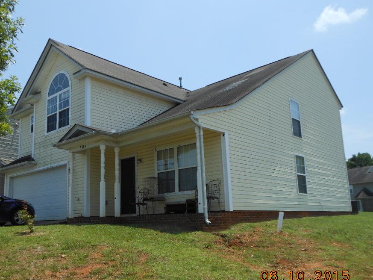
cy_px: 146
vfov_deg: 41.8
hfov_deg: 53.7
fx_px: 366
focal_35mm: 34
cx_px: 157
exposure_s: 1/1000
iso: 80
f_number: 3.3
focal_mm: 5.2
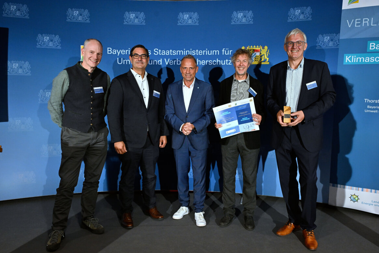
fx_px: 316
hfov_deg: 61.9
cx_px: 195
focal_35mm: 30
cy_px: 126
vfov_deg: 43.6
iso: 1250
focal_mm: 29
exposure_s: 1/125
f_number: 5
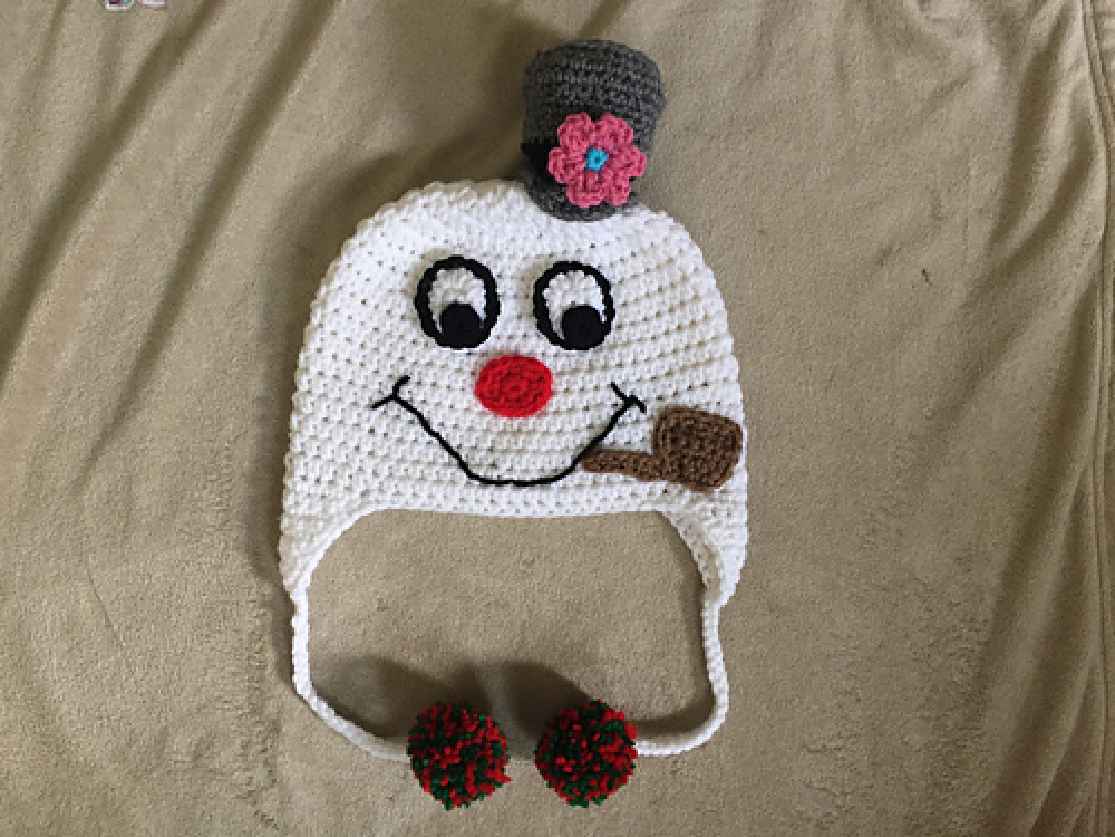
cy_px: 418
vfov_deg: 48.2
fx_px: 934
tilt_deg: -87.6
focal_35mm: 29
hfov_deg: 61.7
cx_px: 558
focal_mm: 4.15
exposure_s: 1/30
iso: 125
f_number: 2.2
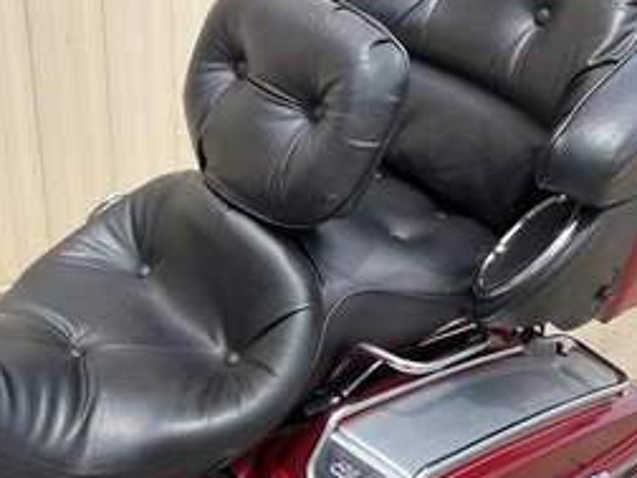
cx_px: 167
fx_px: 846
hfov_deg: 40.2
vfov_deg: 31.3
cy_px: 311
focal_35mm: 46
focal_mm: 3
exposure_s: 1/978
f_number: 1.8
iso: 25
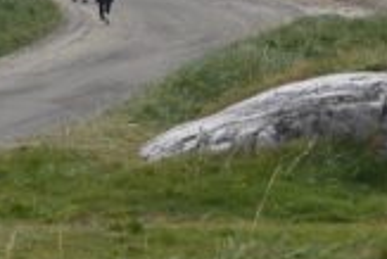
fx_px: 5078
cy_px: -308
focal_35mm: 472
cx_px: 90
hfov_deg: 4.4
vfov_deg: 2.9
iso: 100
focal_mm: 75
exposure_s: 1/640
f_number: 4
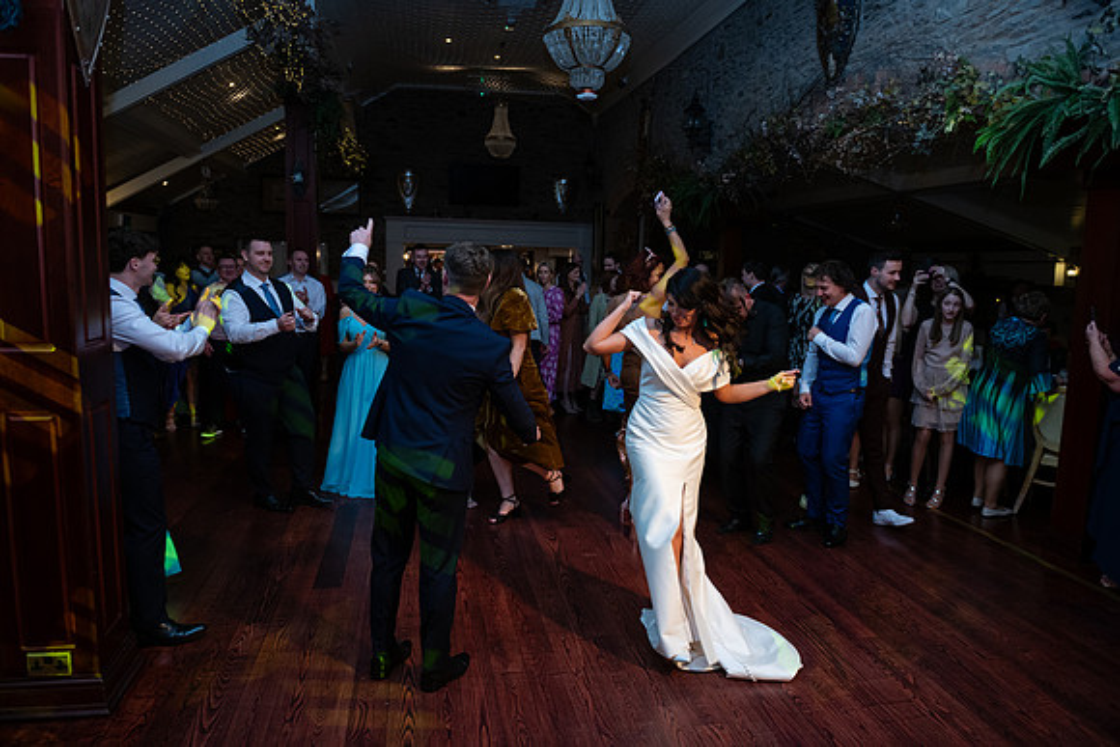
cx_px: 560
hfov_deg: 73.7
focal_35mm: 24
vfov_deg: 53.2
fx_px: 747
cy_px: 374
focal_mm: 24
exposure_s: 1/160
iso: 640
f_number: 3.5
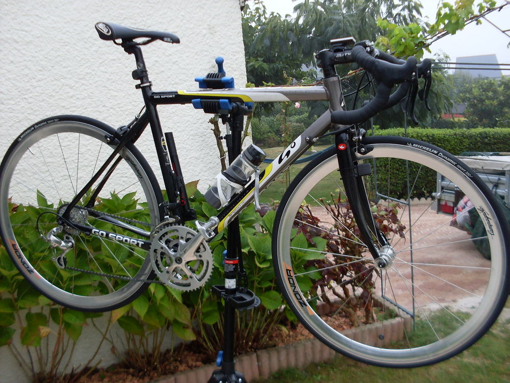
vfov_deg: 37.7
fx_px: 560
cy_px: 192
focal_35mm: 38
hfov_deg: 49.0
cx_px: 255
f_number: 2.8
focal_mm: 6.3
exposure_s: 1/90
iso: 80
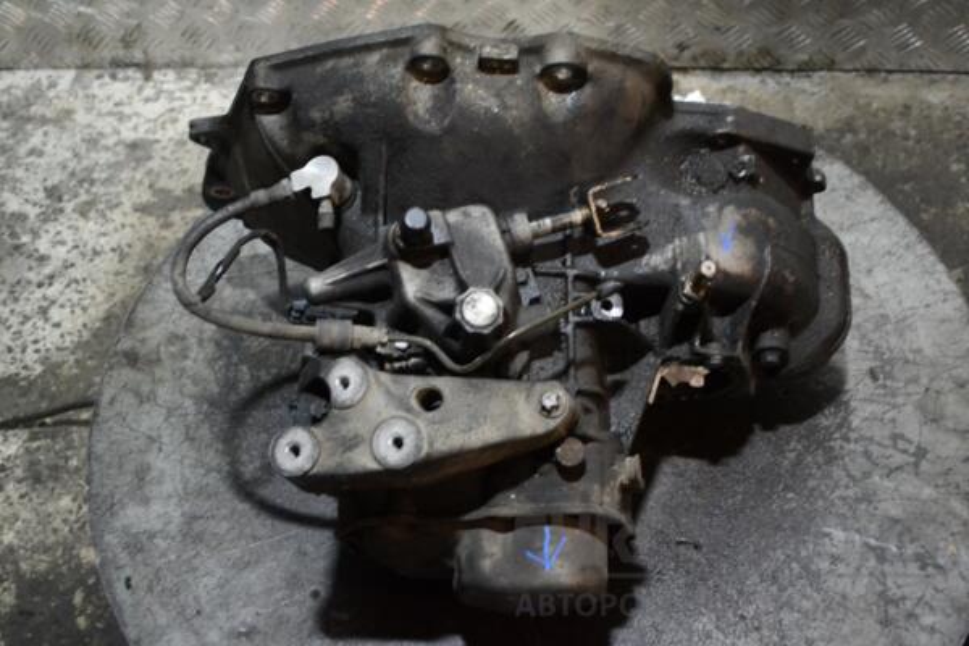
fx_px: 1413
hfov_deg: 37.9
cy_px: 323
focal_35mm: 52
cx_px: 484
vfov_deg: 25.8
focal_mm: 35
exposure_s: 1/30
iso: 1800
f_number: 5
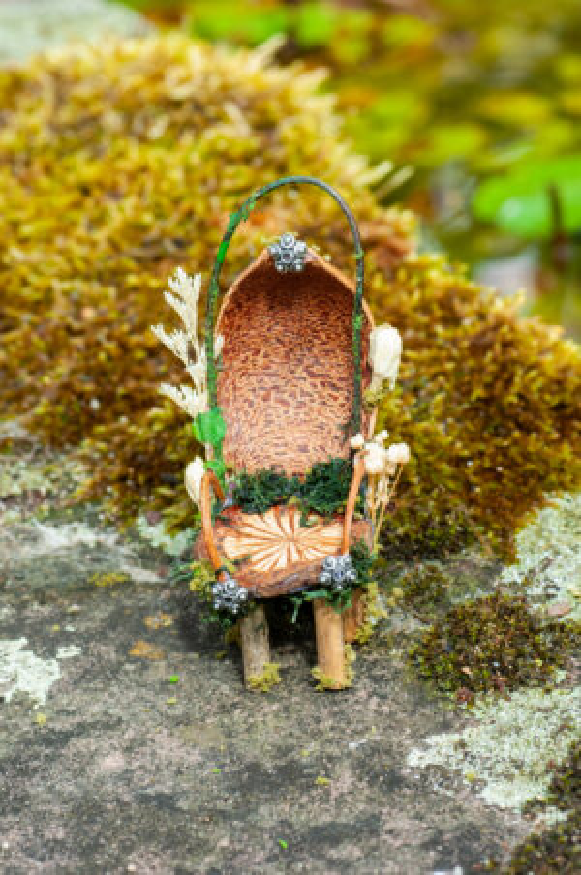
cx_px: 290
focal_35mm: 135
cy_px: 438
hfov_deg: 10.1
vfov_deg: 15.2
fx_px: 3278
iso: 800
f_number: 14
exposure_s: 1/320
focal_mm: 90
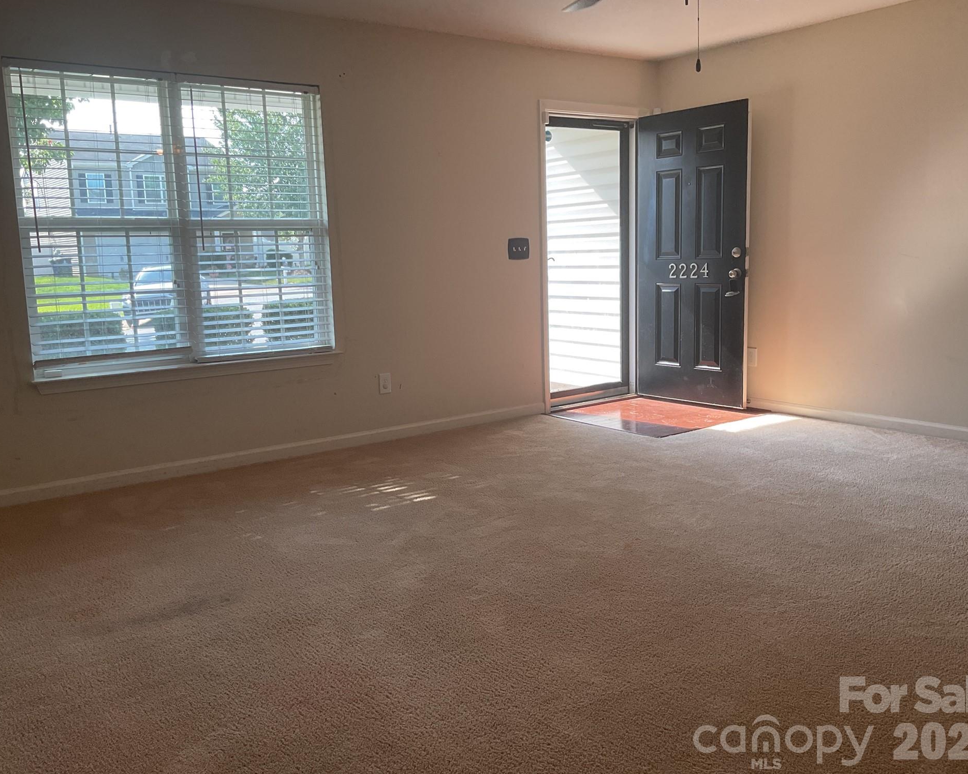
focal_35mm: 31
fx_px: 888
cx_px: 475
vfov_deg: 47.1
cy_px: 381
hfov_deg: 57.2
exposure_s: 1/120
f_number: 1.8
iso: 25
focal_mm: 3
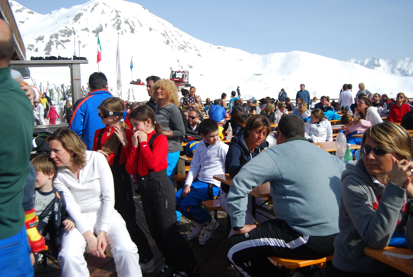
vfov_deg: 37.0
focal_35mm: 36
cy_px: 138
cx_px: 206
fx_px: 413
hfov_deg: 53.1
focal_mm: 24
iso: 110
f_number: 4
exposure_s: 1/1000
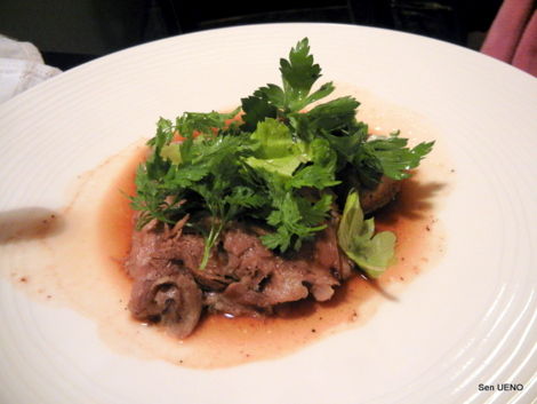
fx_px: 466
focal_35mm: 30
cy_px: 202
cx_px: 268
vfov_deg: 46.8
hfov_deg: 59.9
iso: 400
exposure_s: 1/20.8
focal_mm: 5.4
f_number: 3.5
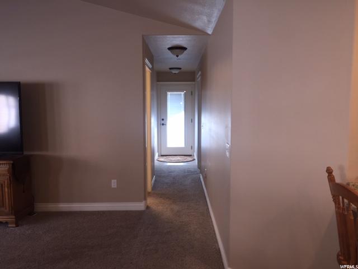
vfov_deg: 48.2
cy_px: 134
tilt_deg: -5.7
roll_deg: -0.4
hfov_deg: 61.7
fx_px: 300
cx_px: 179
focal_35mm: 29
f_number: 2.2
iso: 32
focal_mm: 4.15
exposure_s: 1/30
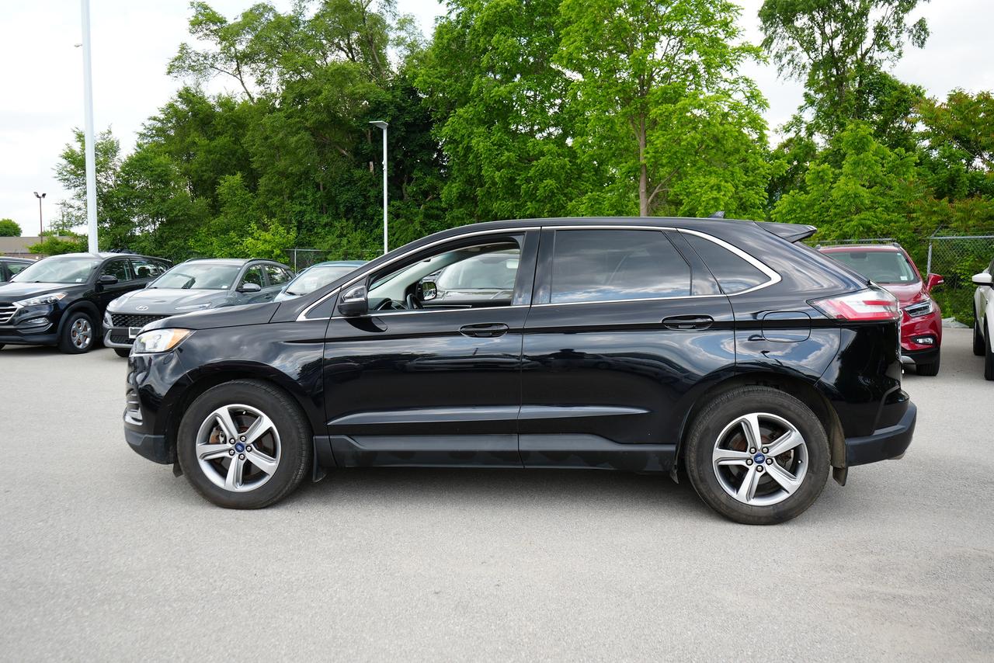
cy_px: 332
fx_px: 828
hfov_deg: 61.9
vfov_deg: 43.6
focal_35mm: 30
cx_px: 497
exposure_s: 1/125
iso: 100
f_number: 5
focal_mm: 30
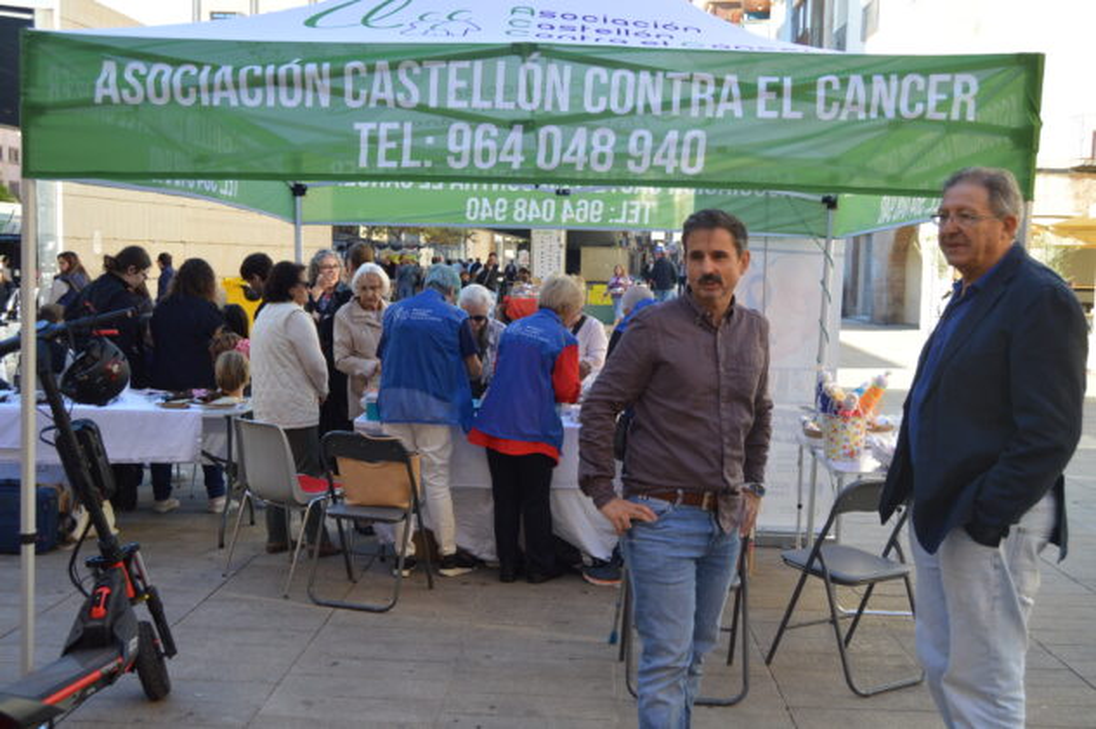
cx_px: 548
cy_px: 364
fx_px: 1095
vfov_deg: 36.8
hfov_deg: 53.2
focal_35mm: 36
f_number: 5.6
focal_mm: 24
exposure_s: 1/125
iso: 200
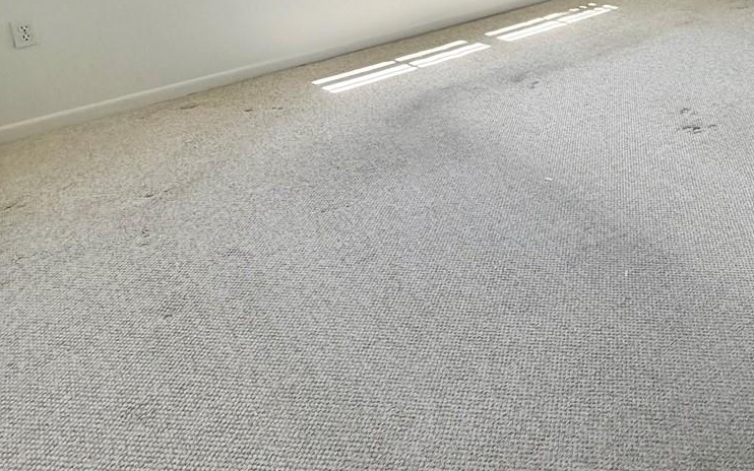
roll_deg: +2.6
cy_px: -85
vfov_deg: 32.9
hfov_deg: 51.0
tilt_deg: -8.1
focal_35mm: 32
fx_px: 658
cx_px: 711
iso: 50
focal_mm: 2.22
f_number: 2.2
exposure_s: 1/229
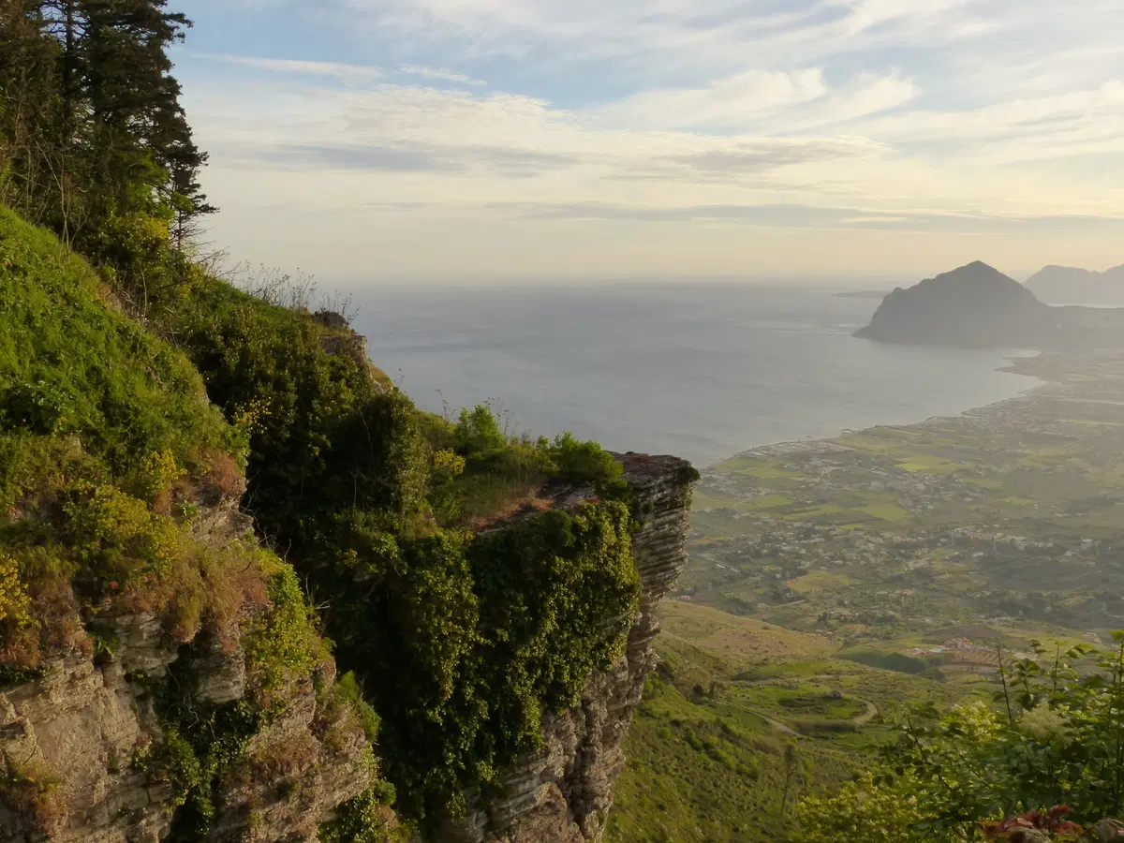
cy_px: 422
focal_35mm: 34
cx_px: 562
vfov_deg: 41.8
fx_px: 1104
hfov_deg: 54.0
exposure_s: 1/200
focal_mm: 6
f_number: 8
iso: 200
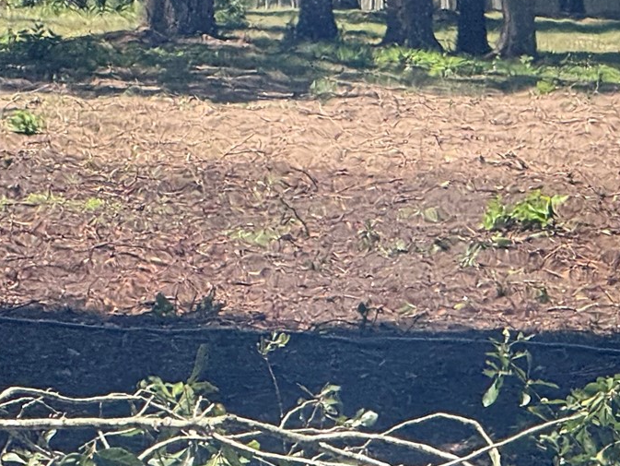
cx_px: 939
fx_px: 6539
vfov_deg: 4.1
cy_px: -117
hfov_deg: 5.4
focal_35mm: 365
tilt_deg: -3.1
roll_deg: -0.1
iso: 50
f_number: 2.8
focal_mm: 15.66
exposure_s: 1/533
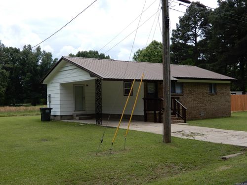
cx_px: 124
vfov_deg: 34.3
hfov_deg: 44.8
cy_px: 92
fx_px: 300
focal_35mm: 42
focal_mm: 7.5
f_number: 4
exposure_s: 1/640
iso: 80
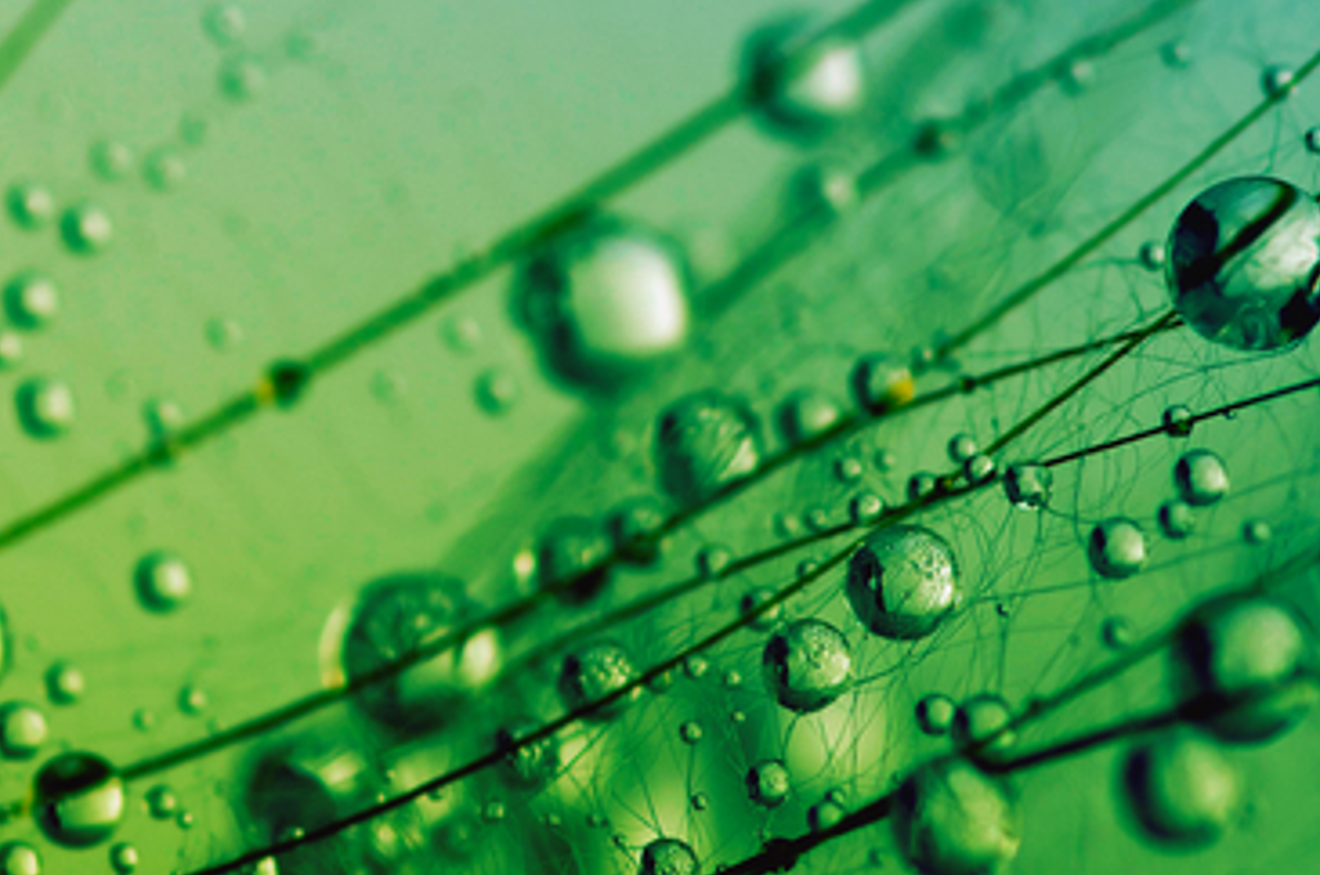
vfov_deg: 3.3
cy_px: 235
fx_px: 15043
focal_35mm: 411
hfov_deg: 5.0
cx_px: 49
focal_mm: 100
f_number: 8
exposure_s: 1/180
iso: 100
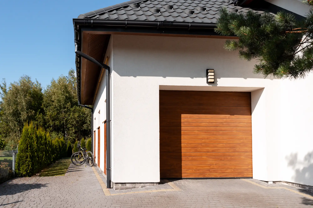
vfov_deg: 40.0
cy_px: 104
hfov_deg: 57.2
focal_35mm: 33
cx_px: 156
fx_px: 287
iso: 400
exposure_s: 1/3200
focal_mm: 33
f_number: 5.6
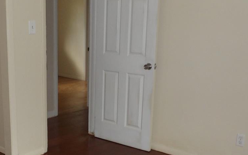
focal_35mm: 49
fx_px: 331
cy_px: 113
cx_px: 94
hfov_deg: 40.8
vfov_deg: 26.0
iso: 200
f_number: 3.2
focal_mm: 4.3
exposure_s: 1/33
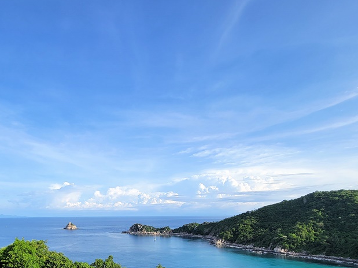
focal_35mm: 21
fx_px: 217
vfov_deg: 58.7
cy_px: 213
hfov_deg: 77.8
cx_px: 137
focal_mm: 2.2
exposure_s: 1/1283
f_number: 2.2
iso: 50
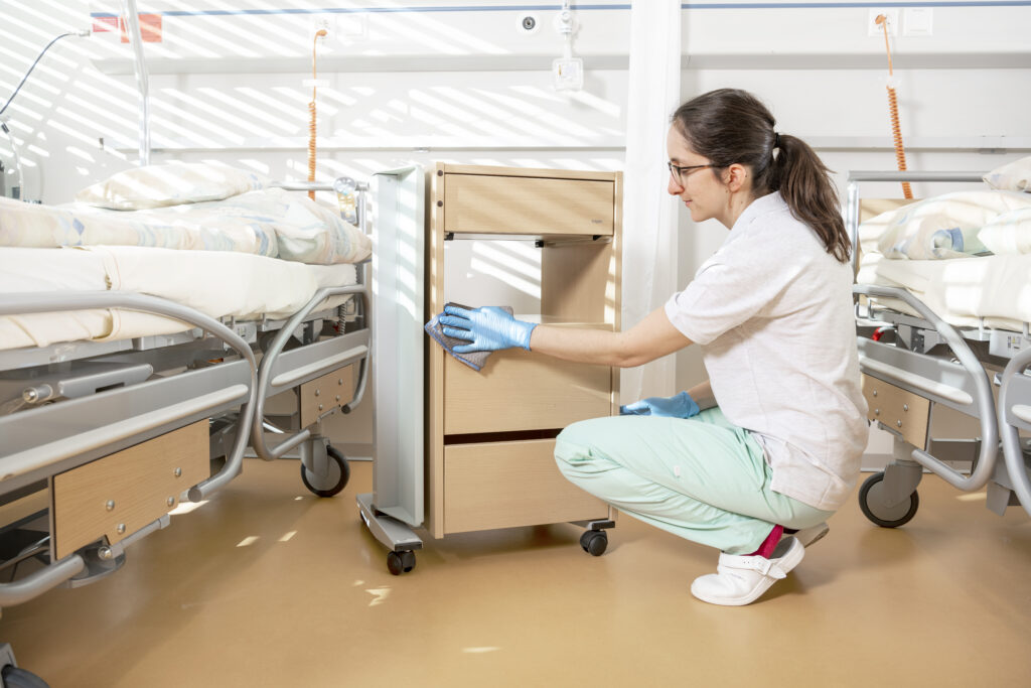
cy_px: 344
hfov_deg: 58.7
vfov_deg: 41.1
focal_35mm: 32
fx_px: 917
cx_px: 516
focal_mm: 32
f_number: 5
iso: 200
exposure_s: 1/100
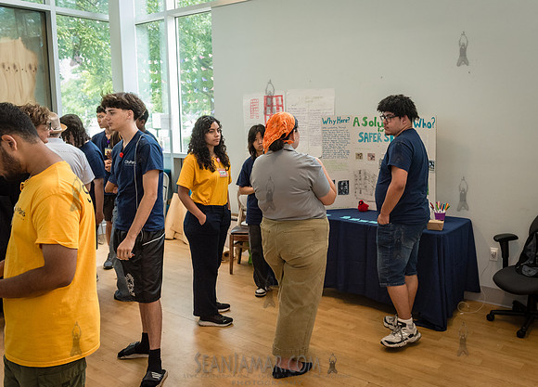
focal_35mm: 33
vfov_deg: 42.4
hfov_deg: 56.4
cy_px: 180
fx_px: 499
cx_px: 309
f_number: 4
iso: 2500
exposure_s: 1/400
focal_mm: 29
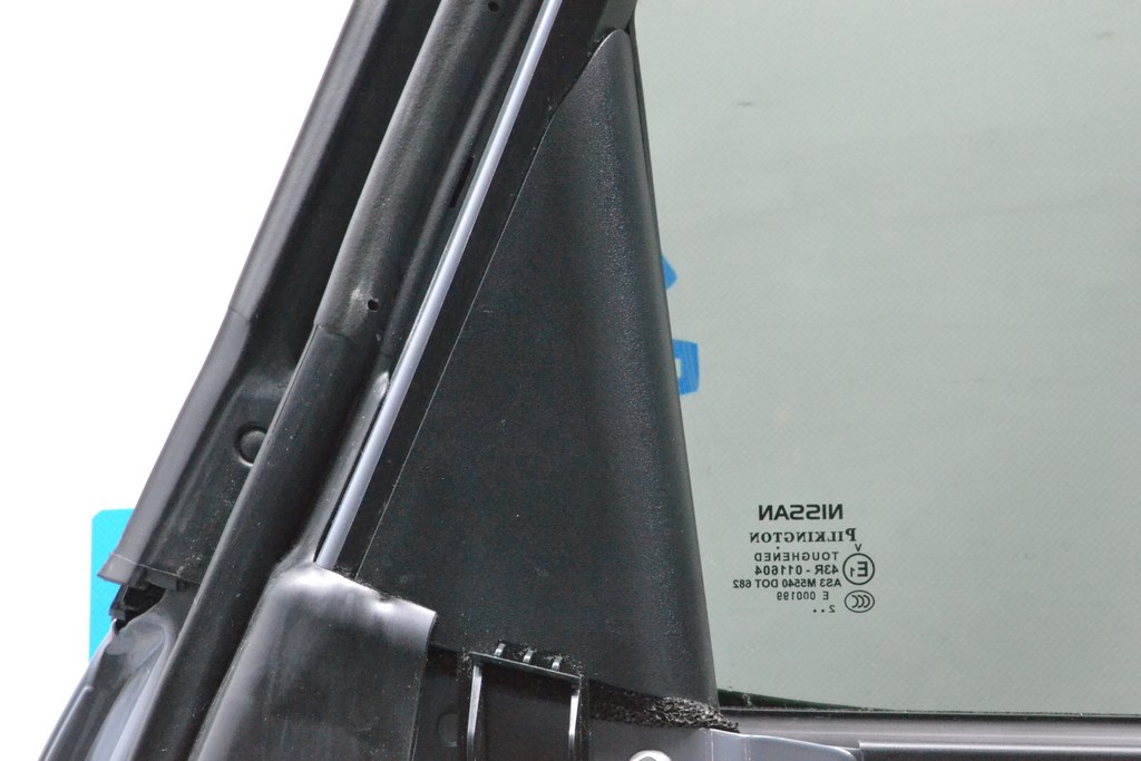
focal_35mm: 82
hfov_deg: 24.6
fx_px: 2615
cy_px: 380
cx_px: 570
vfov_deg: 16.6
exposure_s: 1/50
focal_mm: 55
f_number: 13
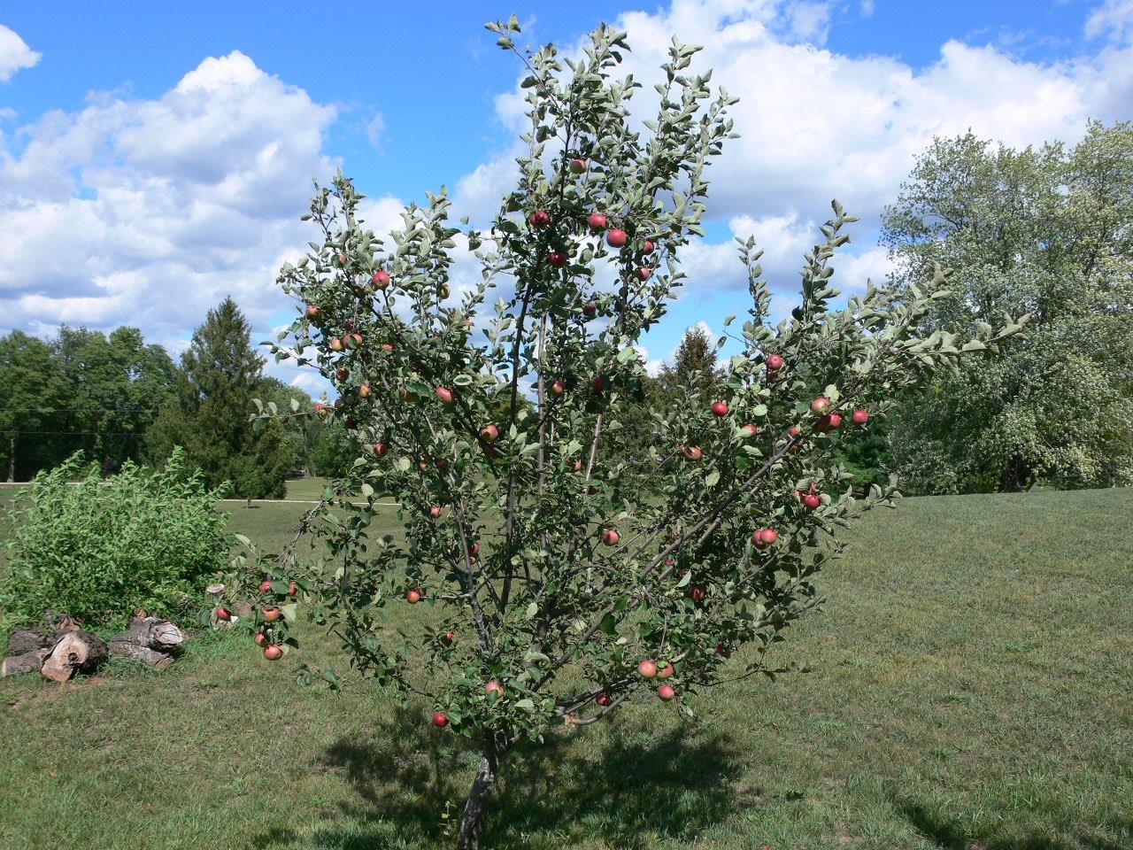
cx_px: 566
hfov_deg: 52.6
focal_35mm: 35
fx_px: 1146
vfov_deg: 40.7
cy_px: 425
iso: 80
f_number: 5.6
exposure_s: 1/400
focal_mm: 7.4
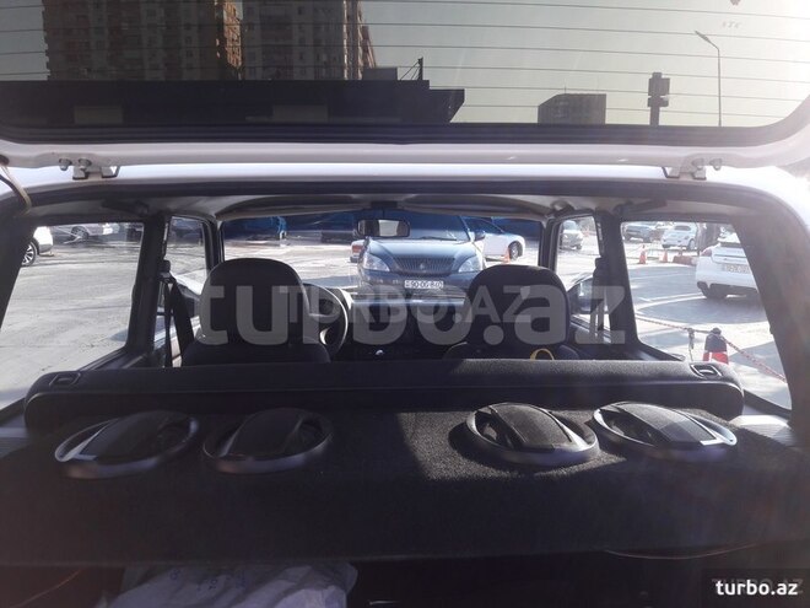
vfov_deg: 49.7
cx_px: 405
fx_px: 655
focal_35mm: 28
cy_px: 304
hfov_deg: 63.4
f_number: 1.9
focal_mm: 3.7
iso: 40
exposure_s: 1/256
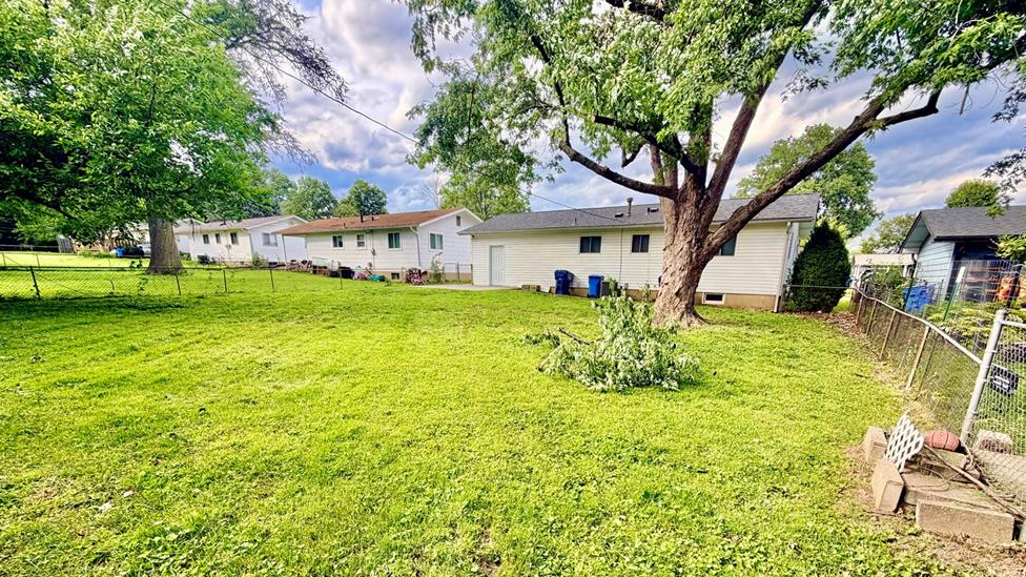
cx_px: 531
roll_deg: -1.0
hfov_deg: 99.3
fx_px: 435
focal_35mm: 16
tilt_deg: -13.3
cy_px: 380
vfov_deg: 65.5
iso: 64
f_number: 2.2
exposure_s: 1/498
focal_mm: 2.22
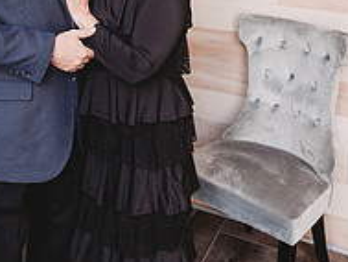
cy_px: -79
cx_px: 103
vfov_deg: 23.5
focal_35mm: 55
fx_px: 553
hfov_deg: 34.4
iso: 500
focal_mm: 24
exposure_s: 1/200
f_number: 2.8
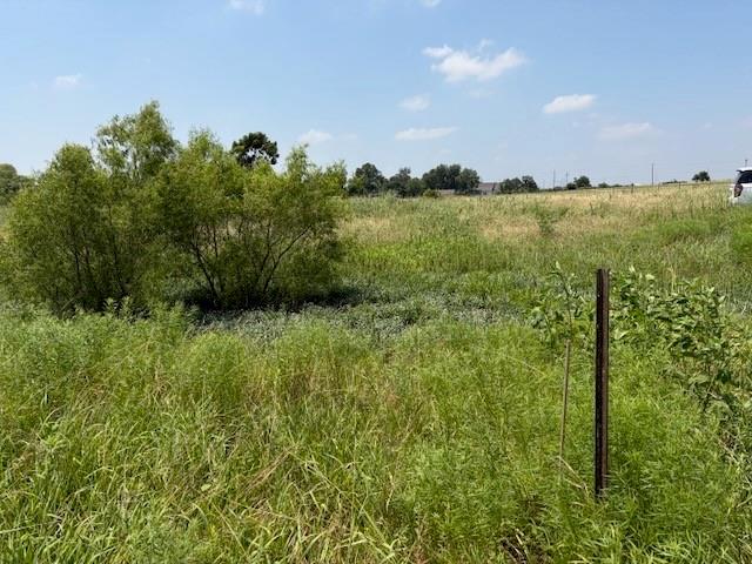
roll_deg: +1.7
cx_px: 376
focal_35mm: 26
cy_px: 282
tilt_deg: -6.3
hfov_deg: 67.3
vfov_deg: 53.1
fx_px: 565
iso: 64
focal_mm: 5.96
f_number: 1.6
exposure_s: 1/4950
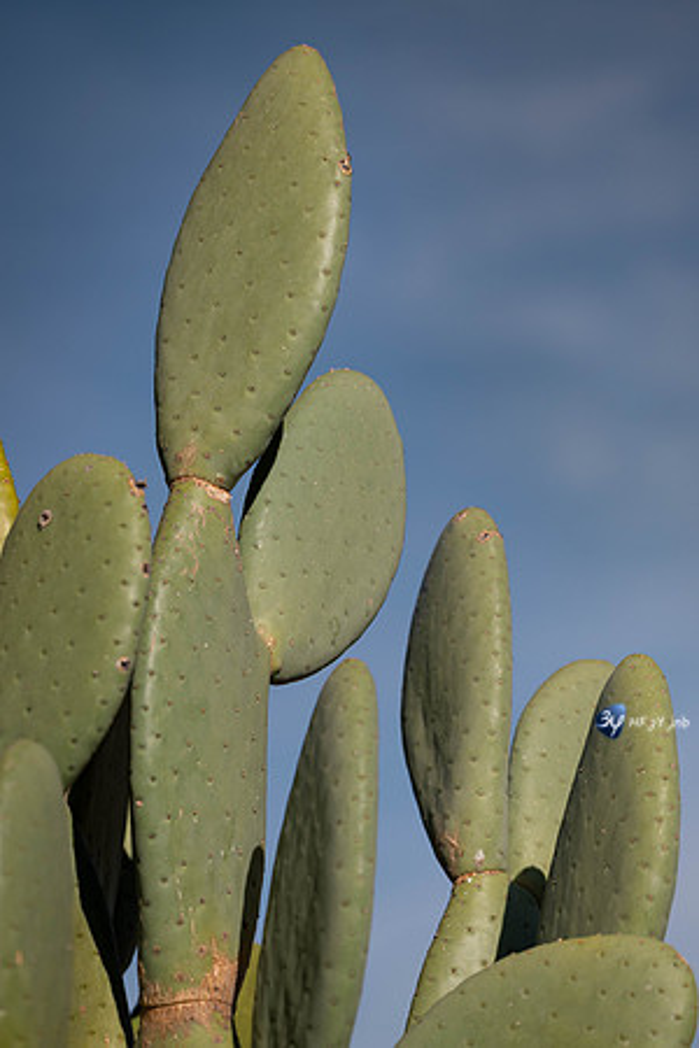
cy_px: 524
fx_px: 5242
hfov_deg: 7.6
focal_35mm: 180
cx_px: 350
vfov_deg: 11.4
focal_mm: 180
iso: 100
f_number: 4.5
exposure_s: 1/2500
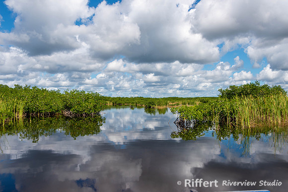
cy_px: 96
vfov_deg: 38.9
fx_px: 272
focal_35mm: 34
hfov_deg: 55.8
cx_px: 144
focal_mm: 34
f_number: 11
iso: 100
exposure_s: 1/200
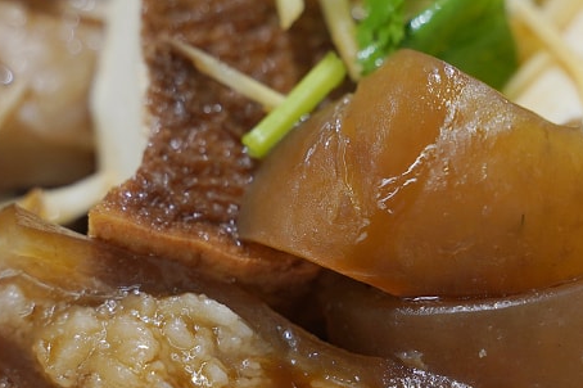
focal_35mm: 127
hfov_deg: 16.1
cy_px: 245
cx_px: 363
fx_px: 2055
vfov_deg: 10.8
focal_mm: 48
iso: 320
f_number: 4
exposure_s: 1/60
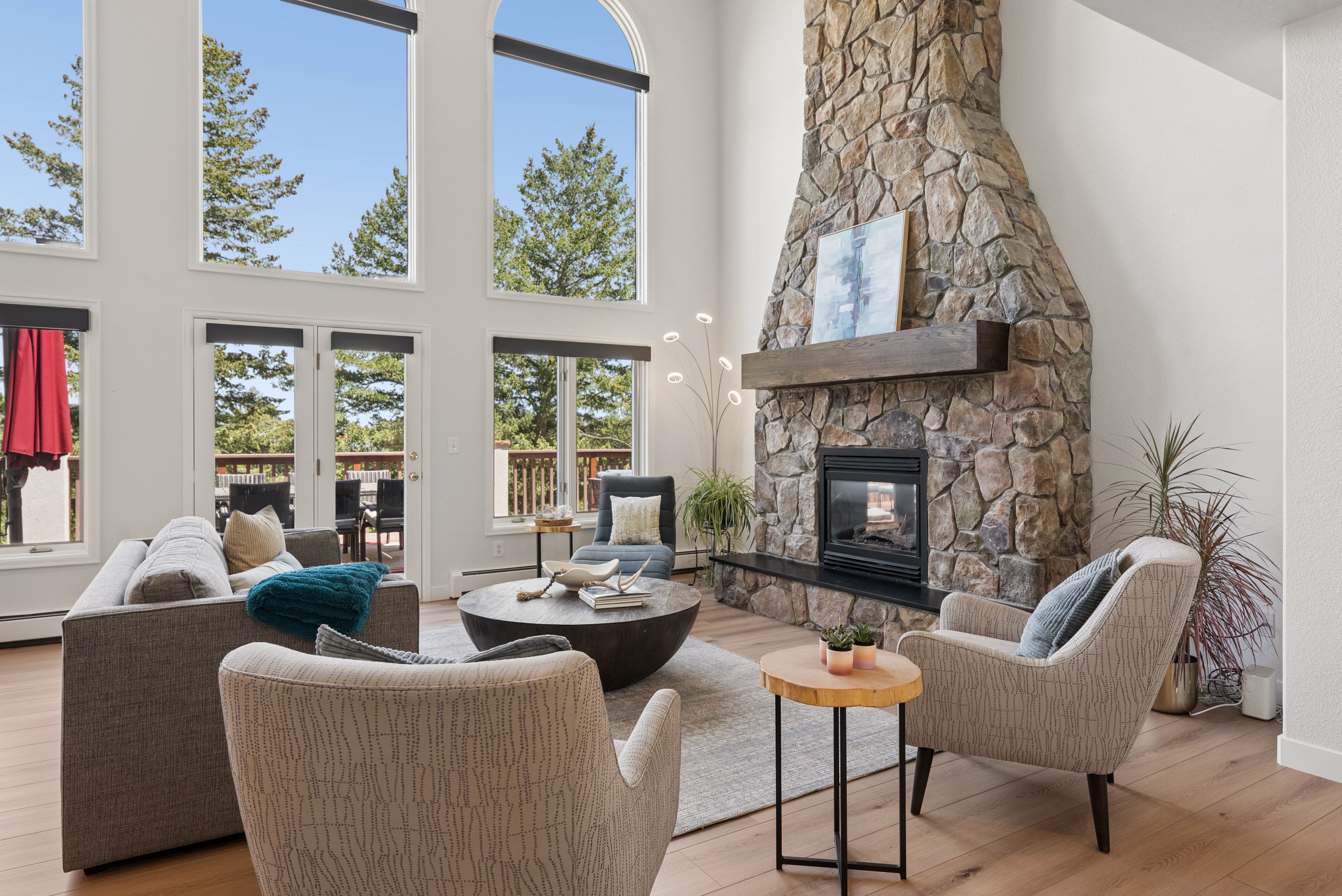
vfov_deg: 59.6
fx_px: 783
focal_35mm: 21
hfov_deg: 81.2
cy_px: 448
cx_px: 671
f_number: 8
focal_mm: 21
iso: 800
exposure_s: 1/100
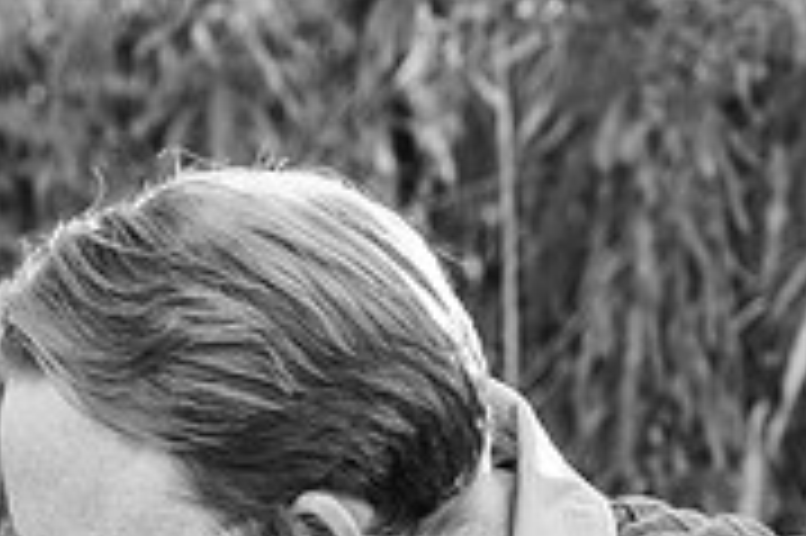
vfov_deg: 6.0
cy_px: 849
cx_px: 27
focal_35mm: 227
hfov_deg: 9.0
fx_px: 5078
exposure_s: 1/320
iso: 640
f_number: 4.5
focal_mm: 70
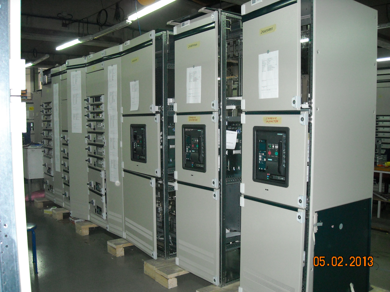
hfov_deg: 52.6
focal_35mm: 35
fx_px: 394
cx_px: 195
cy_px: 146
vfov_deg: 40.7
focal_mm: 5.7
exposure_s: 1/60
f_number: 2.8
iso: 400
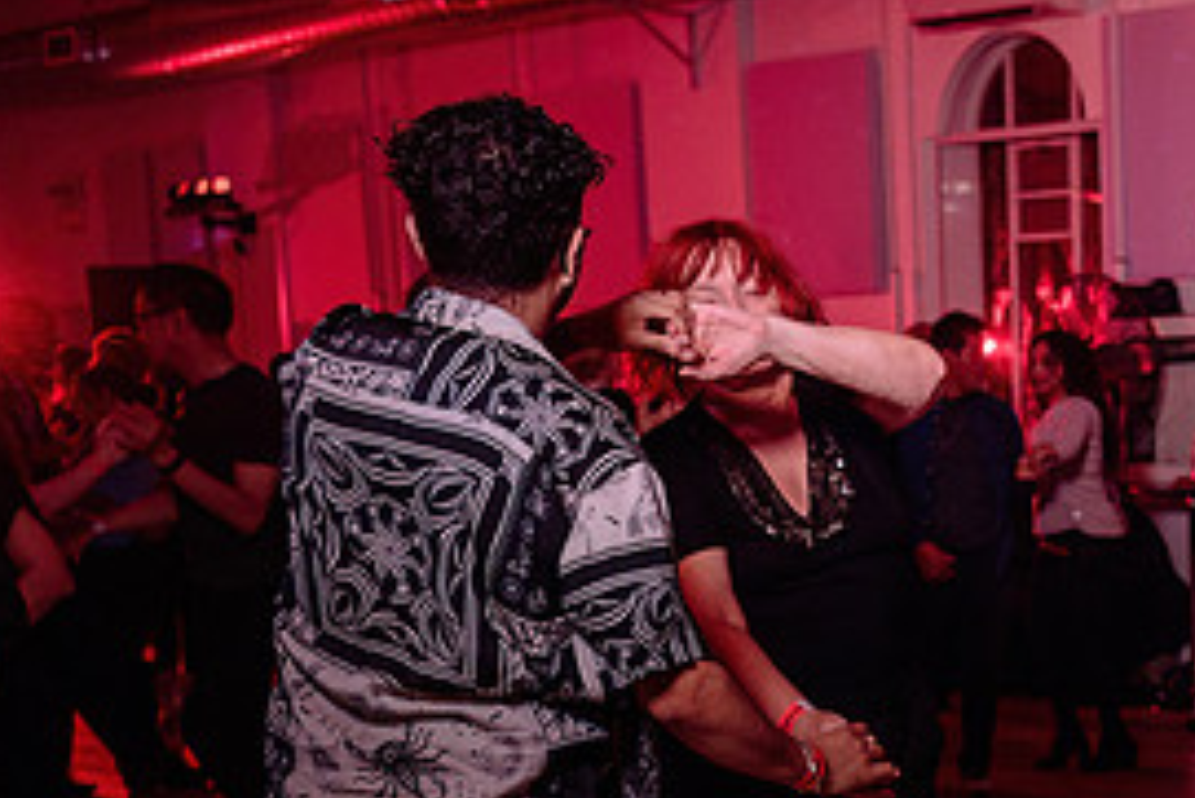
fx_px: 2125
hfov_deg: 27.5
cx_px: 1443
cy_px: 682
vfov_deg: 20.9
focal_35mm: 64
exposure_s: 1/100
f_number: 3.2
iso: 800
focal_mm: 26
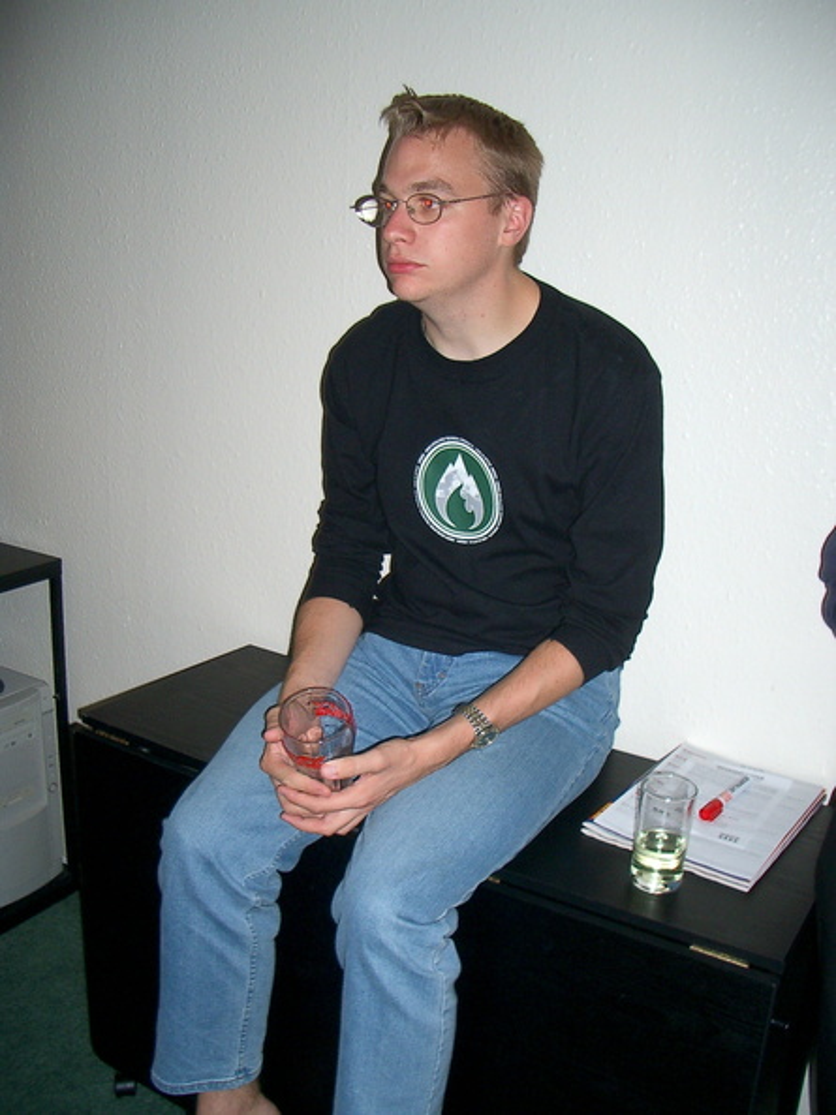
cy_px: 558
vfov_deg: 52.6
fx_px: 1128
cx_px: 418
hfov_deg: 40.7
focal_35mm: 35
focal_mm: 5.8
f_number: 2.6
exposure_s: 1/40
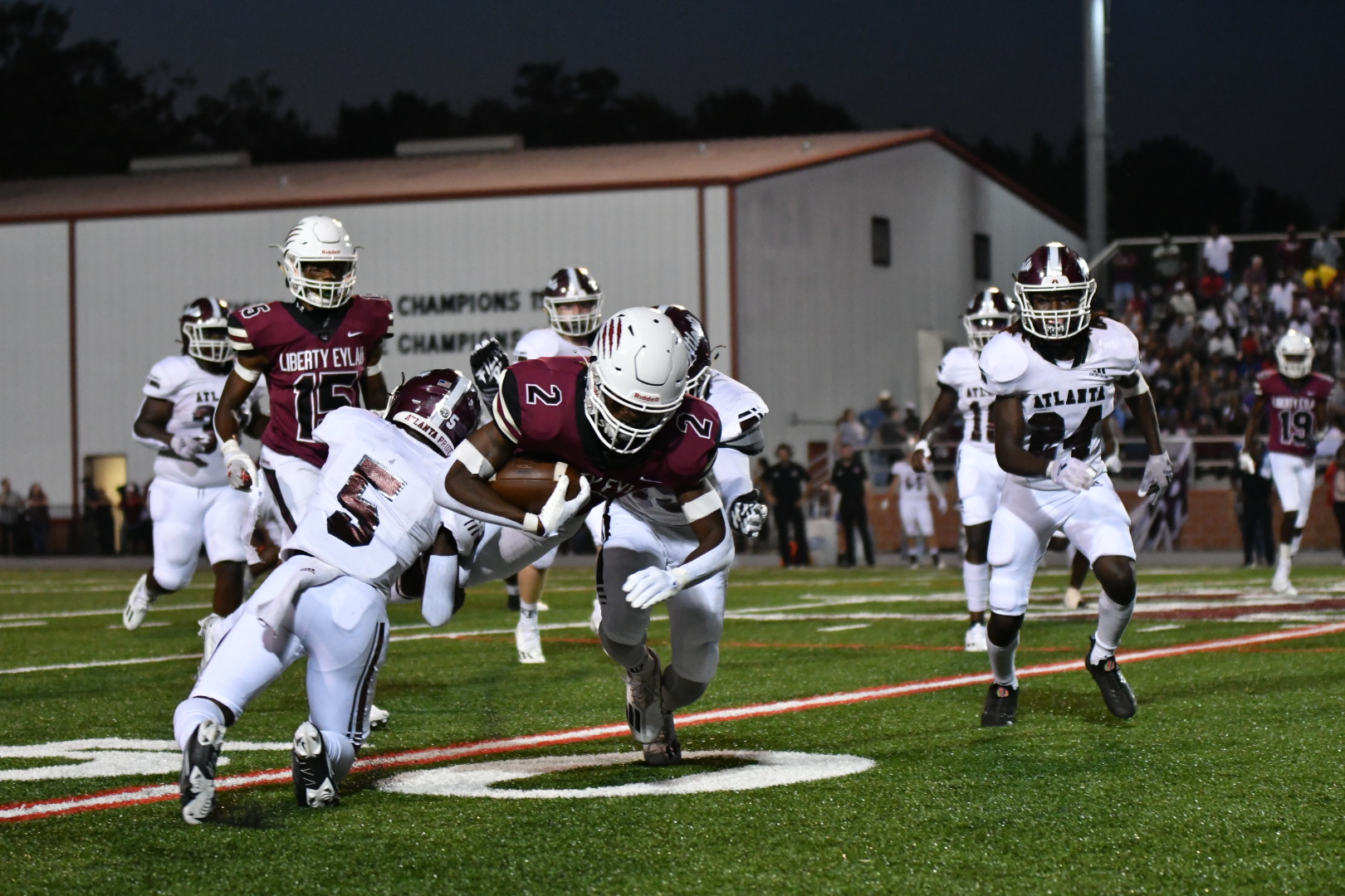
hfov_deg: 19.5
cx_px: 672
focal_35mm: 105
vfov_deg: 13.0
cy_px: 448
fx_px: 3923
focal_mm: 70
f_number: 2.8
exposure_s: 1/640
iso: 4000
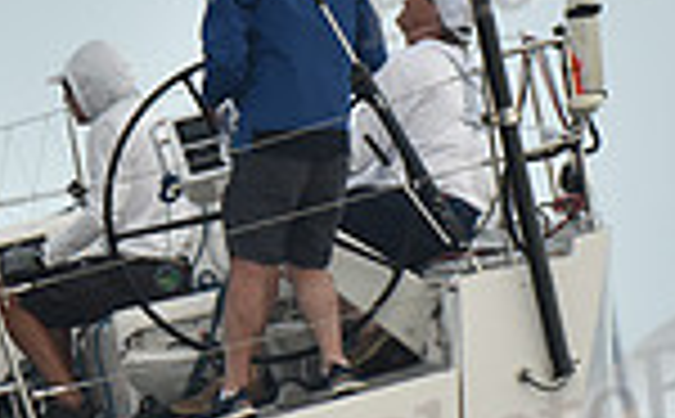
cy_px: 227
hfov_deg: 2.7
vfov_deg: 1.7
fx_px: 14519
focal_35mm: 791
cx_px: 126
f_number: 7.1
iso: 250
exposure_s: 1/800
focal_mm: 200
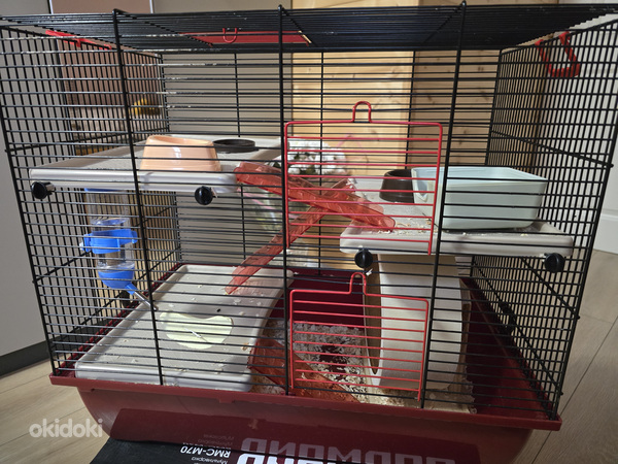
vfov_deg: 58.9
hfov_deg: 73.9
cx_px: 309
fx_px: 411
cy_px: 232
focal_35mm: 23
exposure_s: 1/100
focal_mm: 6.3
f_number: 1.7
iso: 1250
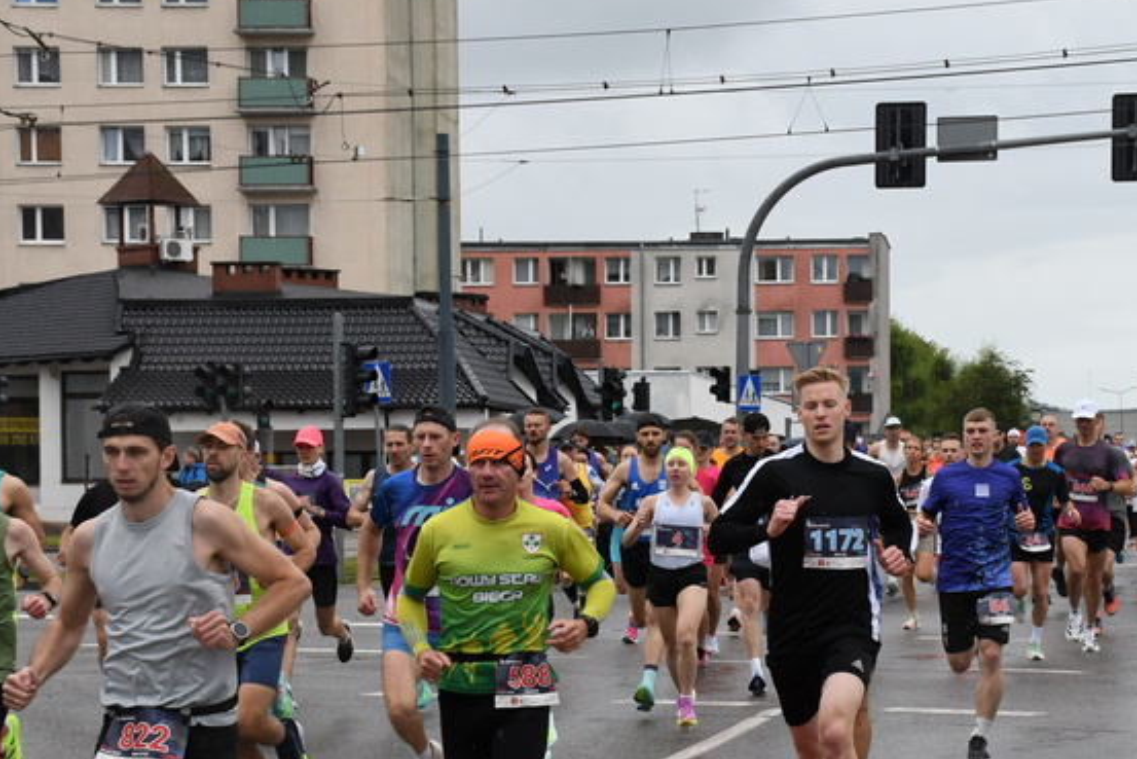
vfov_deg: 11.8
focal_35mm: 116
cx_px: 776
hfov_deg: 17.6
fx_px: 3664
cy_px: 522
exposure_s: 1/640
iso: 1000
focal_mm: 50
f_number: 13
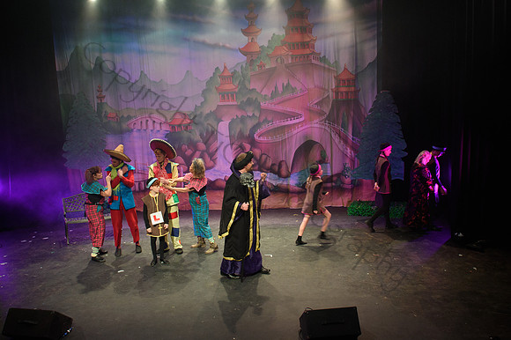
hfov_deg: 55.3
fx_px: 488
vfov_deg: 38.4
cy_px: 165
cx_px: 252
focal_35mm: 34
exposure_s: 1/60
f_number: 5.6
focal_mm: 27
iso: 1250
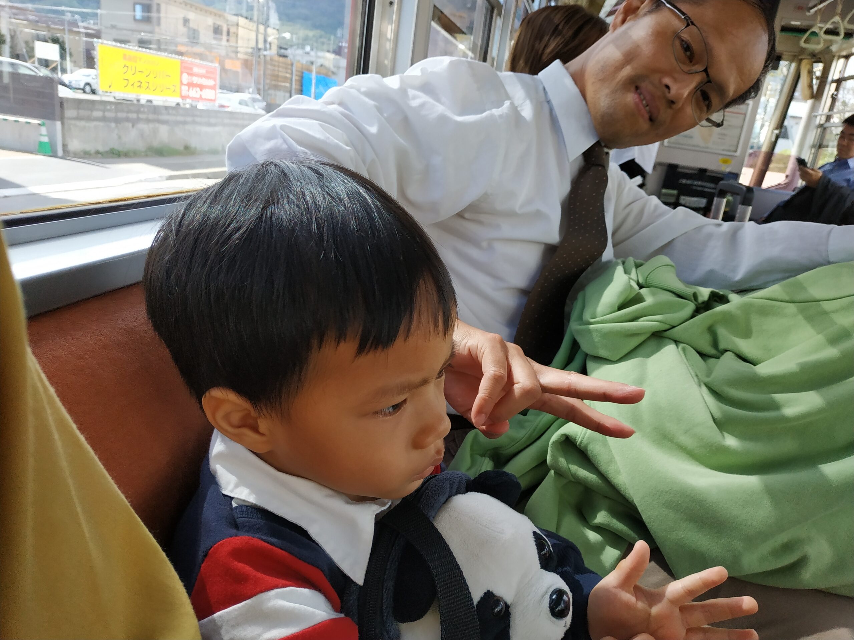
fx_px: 592
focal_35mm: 24
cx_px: 427
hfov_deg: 71.6
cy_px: 320
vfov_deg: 56.8
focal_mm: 3.94
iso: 250
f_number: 1.9
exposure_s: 1/500
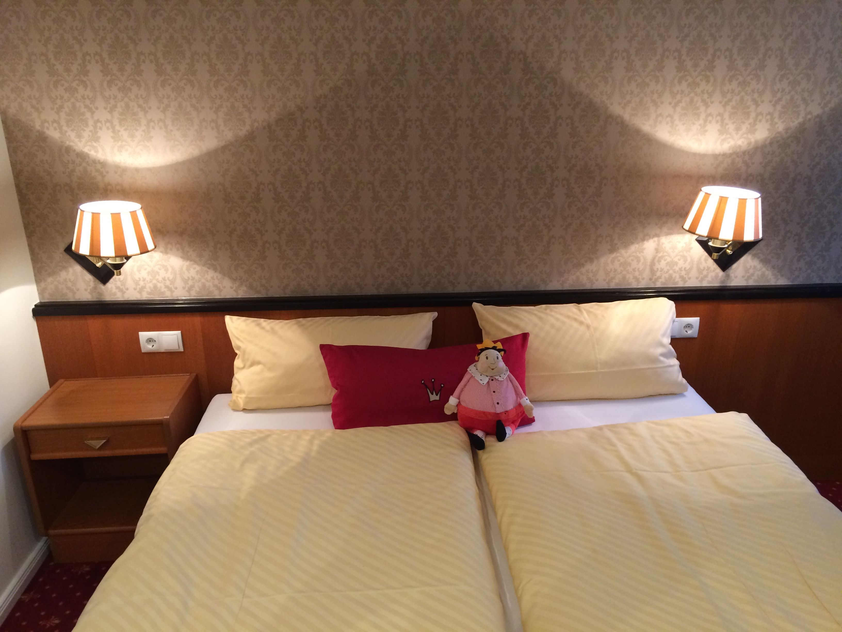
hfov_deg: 60.0
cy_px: 316
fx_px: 730
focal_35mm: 30
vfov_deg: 46.8
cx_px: 421
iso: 200
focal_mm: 4.12
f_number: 2.2
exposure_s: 1/33
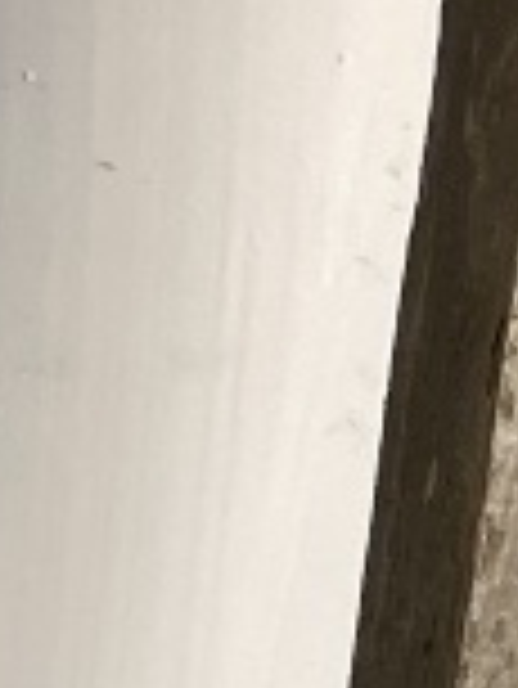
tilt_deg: -27.1
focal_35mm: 204
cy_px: 1812
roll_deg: +1.6
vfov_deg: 8.6
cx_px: -905
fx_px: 4065
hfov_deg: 6.7
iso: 100
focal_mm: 4.2
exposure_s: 1/121
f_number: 1.6
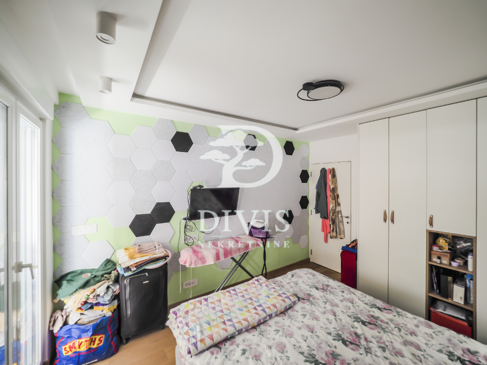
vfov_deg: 85.7
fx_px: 197
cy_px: 182
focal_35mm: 14
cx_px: 244
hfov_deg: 102.1
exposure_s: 1/13
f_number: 4
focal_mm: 7
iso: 200
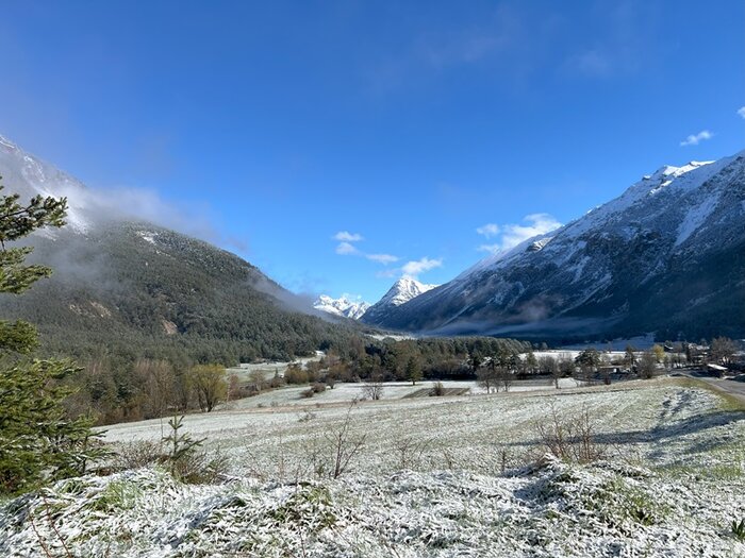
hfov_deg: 67.3
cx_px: 372
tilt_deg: +6.7
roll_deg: +2.8
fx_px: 560
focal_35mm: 26
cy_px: 279
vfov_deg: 53.1
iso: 50
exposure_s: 1/4630
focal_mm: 5.7
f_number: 1.5
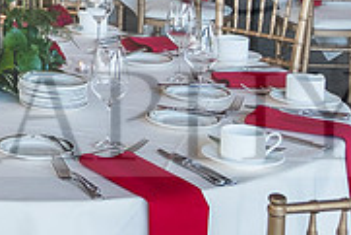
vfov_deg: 11.3
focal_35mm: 117
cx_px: -168
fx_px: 1142
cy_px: -119
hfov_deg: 16.1
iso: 800
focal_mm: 23.3
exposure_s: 1/320
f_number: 3.2
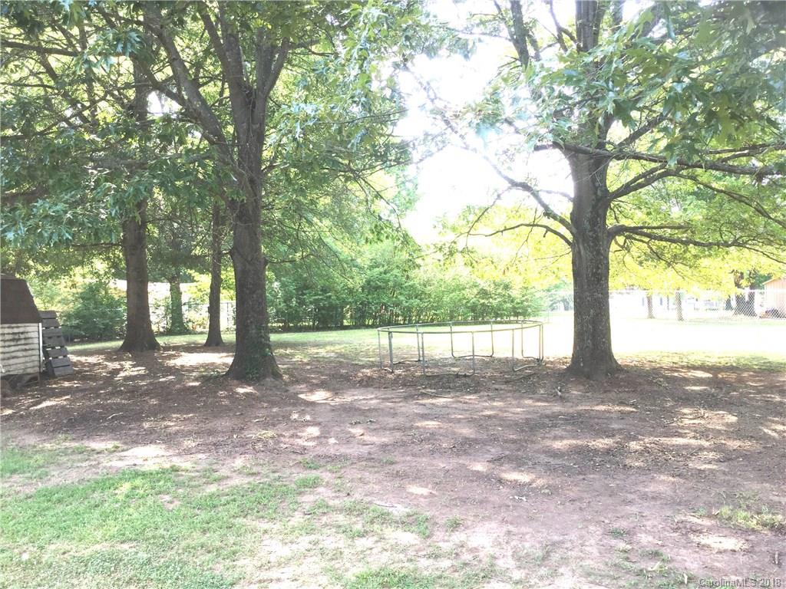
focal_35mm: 31
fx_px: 704
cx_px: 393
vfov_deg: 45.4
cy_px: 294
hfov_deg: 58.4
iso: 25
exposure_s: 1/120
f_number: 2.4
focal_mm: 3.3
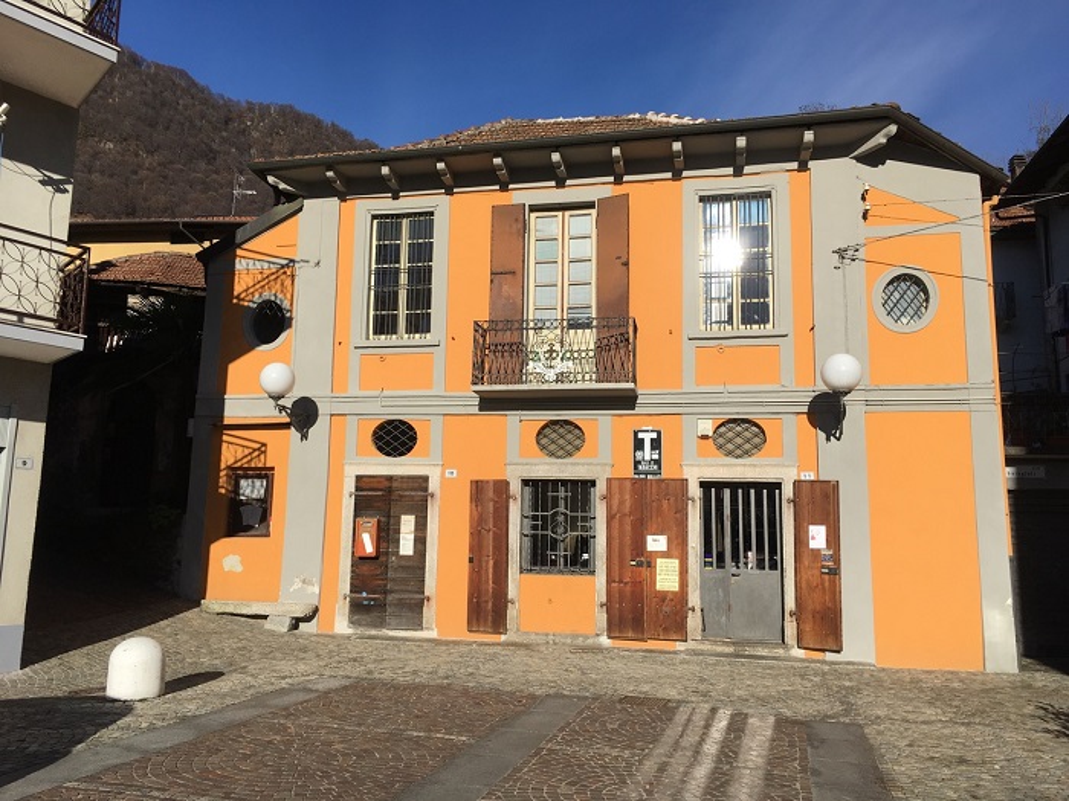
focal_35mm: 29
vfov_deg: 48.2
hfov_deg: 61.7
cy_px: 400
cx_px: 534
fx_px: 896
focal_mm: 4.15
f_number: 2.2
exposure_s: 1/2137
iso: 25
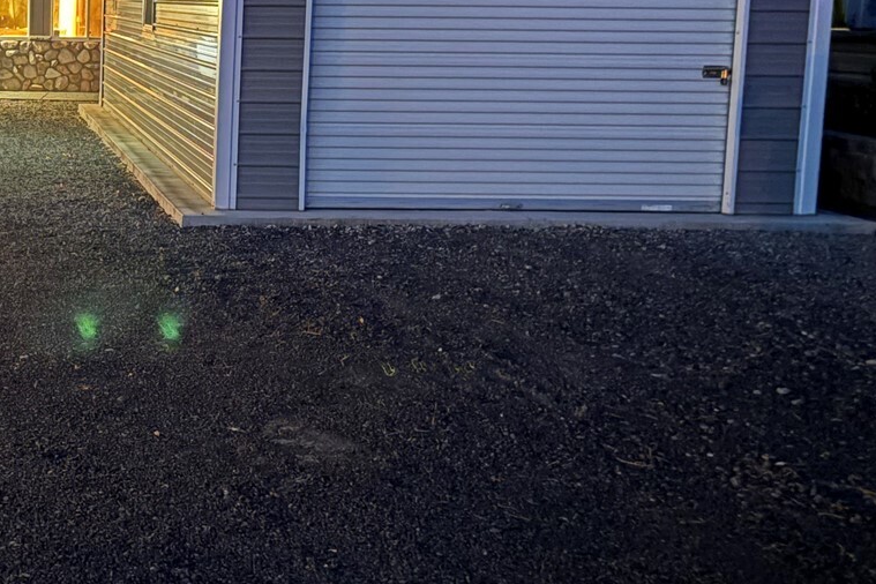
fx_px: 1387
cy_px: 150
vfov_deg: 23.5
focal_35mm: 57
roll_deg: +0.2
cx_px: 12
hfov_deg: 32.4
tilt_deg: -4.8
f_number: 1.6
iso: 1250
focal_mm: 5.96
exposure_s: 1/2
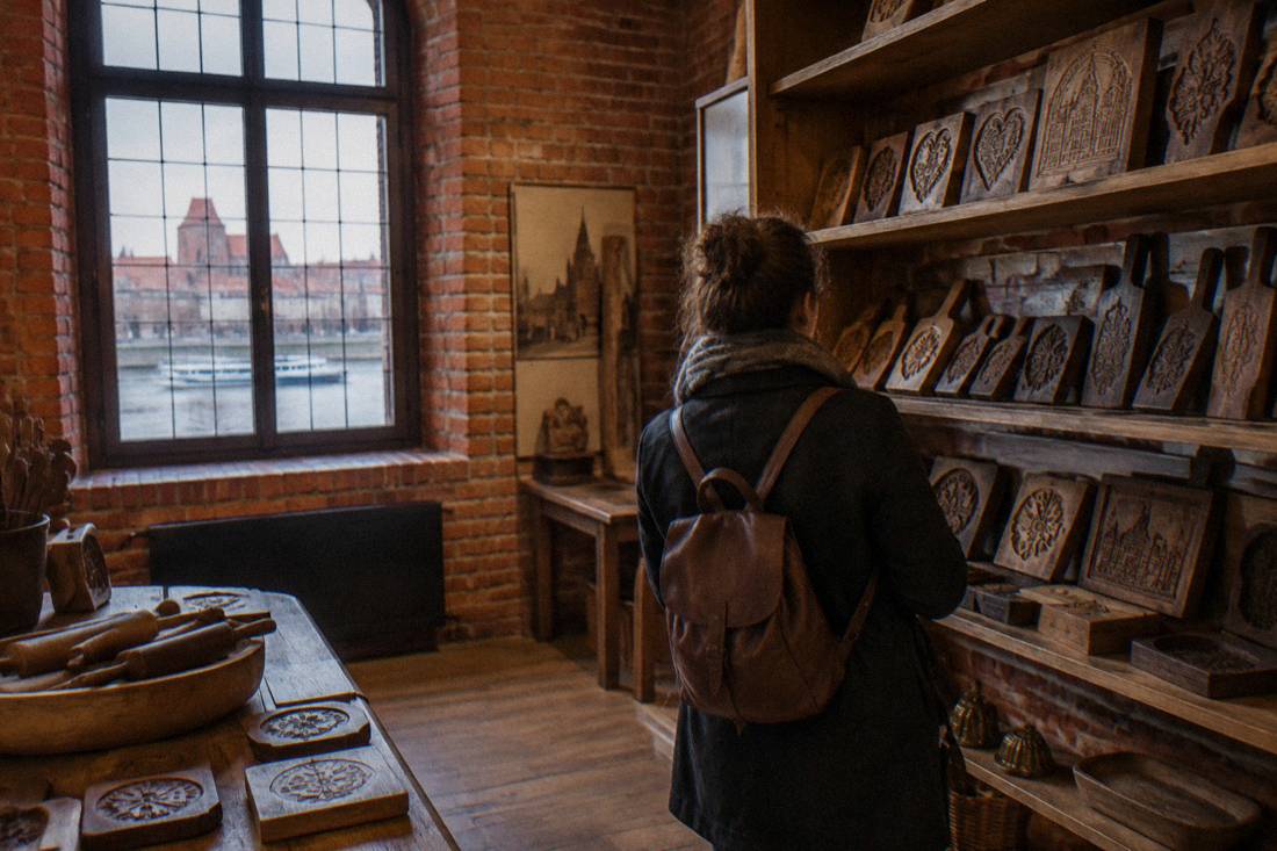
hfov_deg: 54.4
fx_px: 1241
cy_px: 426
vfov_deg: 37.8
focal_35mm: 35
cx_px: 638
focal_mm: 35
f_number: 10
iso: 320
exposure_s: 1/100
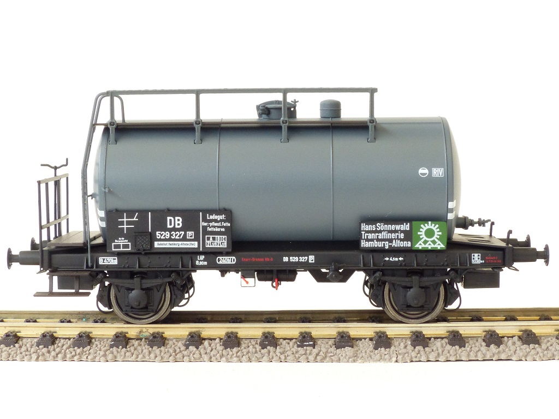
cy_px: 210
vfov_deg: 22.9
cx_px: 280
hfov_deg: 30.3
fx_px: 1034
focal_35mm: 64
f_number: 8
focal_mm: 10.9
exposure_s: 1/60
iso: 320
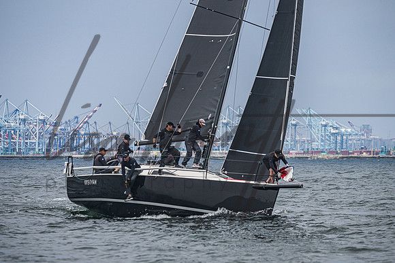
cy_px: 120
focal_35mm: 301
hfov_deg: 6.8
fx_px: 3303
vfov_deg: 4.6
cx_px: 194
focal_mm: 220
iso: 400
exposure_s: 1/6400
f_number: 5
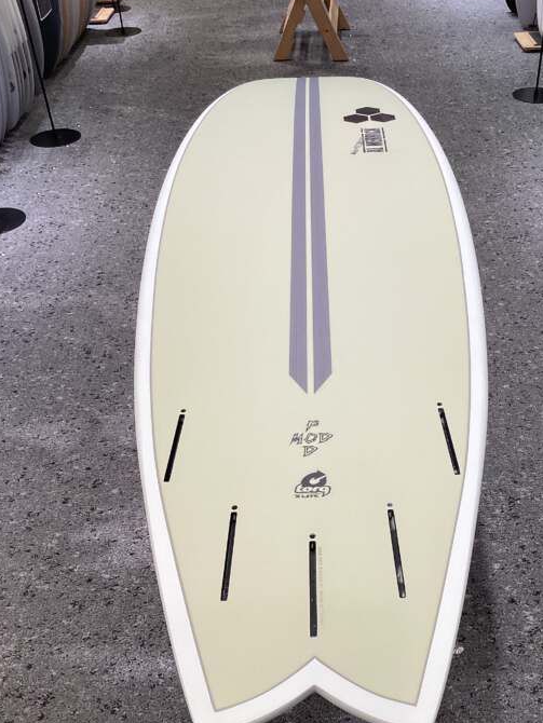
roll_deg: +0.5
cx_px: 318
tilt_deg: -39.7
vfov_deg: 50.0
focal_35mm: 37
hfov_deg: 38.6
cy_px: 414
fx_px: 773
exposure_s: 1/60
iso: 50
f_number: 2.4
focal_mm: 3.3
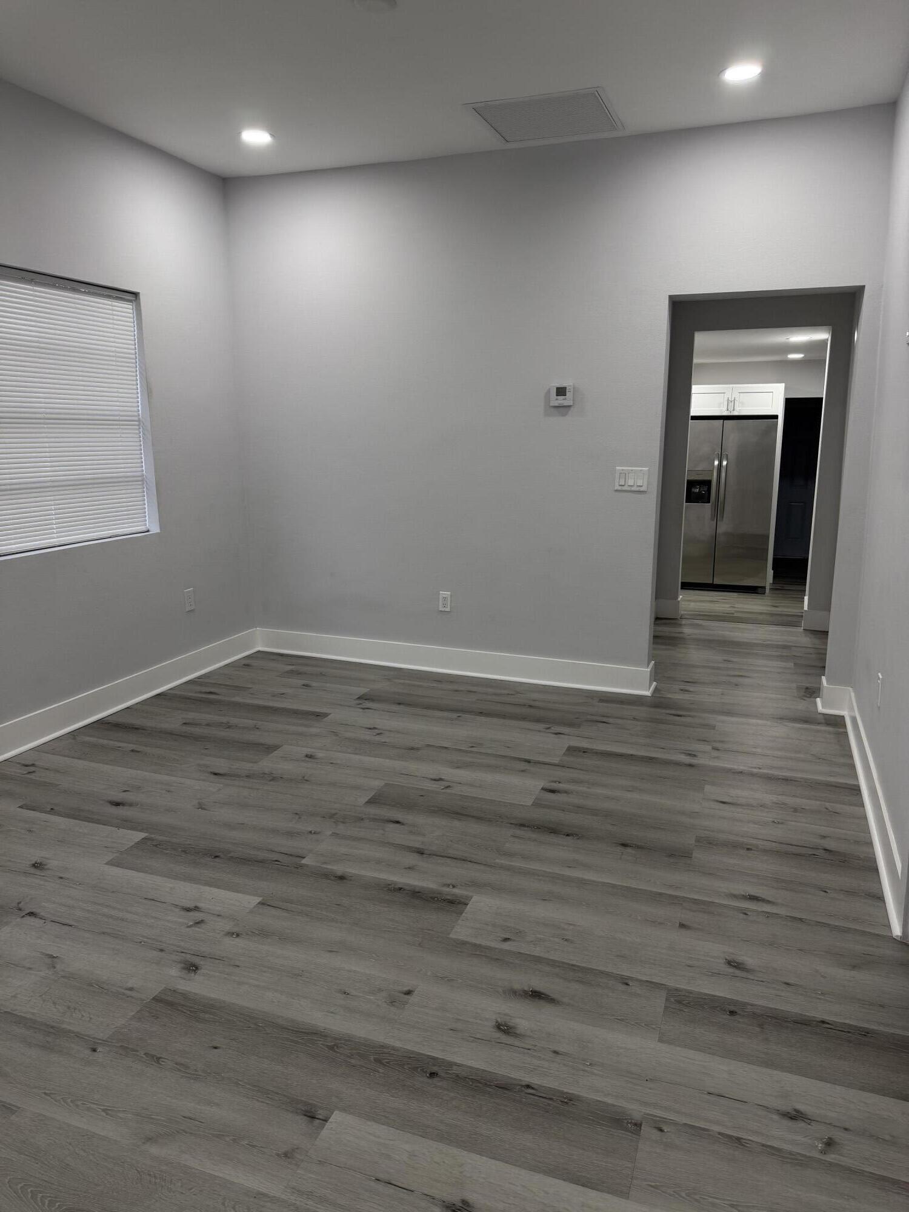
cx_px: 454
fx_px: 840
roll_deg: -0.7
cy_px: 606
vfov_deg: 71.6
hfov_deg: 56.8
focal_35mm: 24
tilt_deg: -11.5
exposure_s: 1/120
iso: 100
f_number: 1.78
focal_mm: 6.76
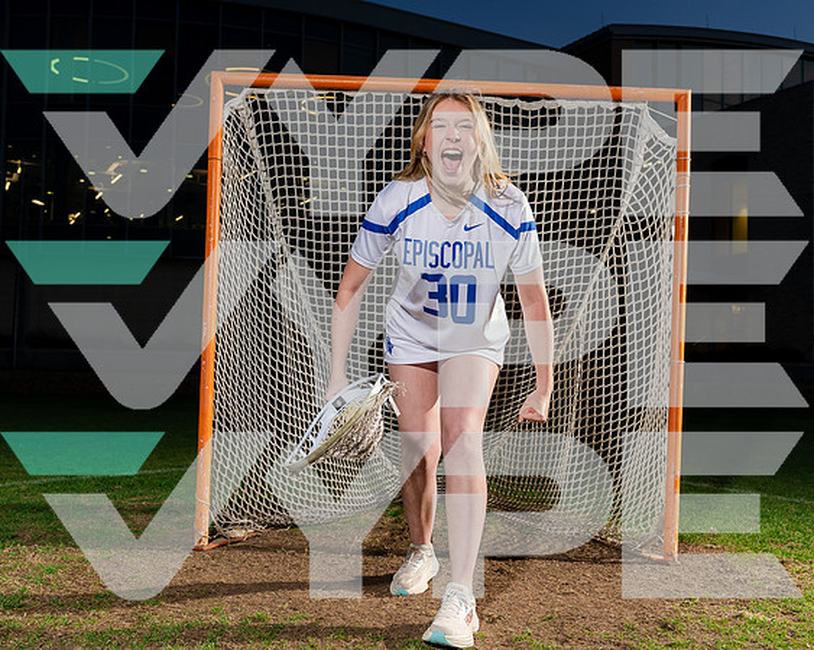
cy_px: 324
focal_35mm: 35
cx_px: 413
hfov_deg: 50.9
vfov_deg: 41.7
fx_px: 855
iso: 250
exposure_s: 1/250
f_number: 4.5
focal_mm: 26
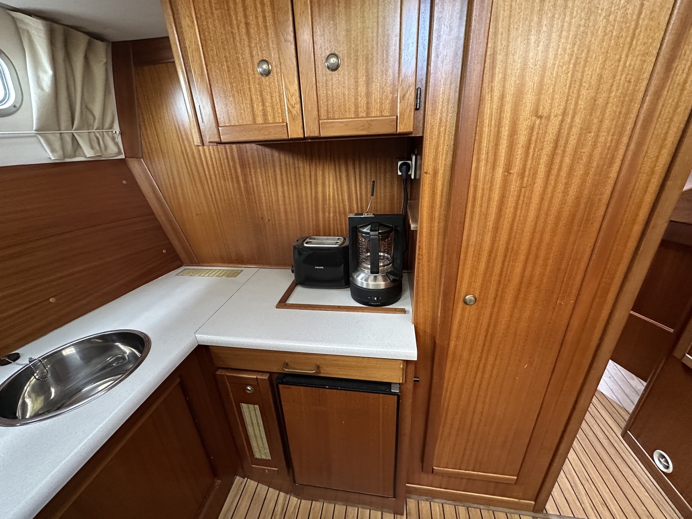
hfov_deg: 102.1
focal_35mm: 14
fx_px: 280
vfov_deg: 85.7
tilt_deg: -22.4
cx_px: 346
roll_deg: +2.0
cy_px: 260
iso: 640
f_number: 2.2
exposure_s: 1/60
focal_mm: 2.22
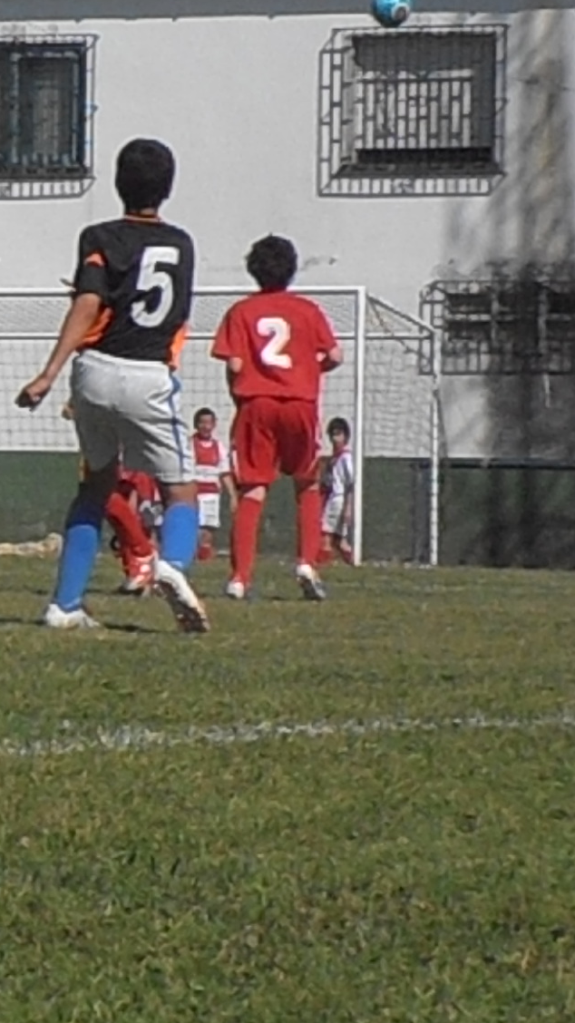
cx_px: -353
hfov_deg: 4.4
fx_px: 7404
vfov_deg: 7.9
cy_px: 502
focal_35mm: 273
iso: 400
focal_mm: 24.39
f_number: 15
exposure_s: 1/640
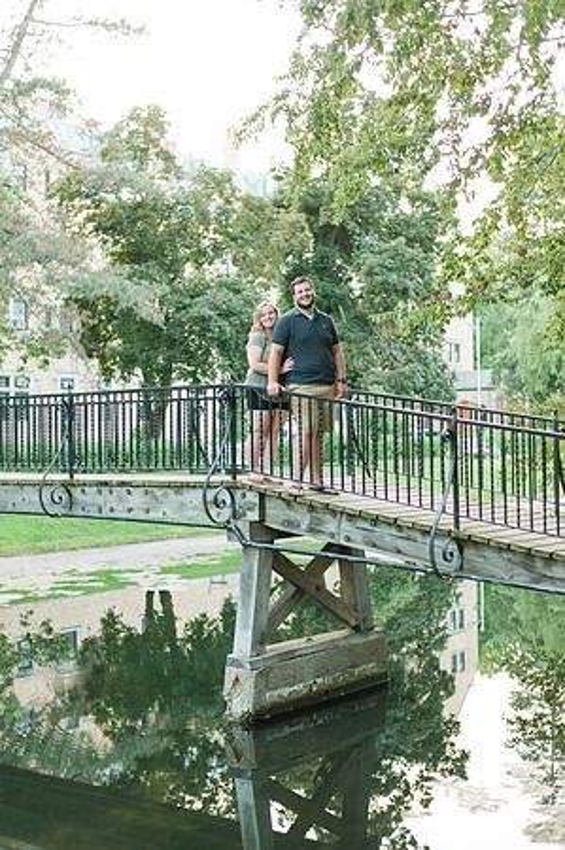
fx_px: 1180
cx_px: 282
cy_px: 425
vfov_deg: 39.6
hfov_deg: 26.9
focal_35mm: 50
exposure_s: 1/160
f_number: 2
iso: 640
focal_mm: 50
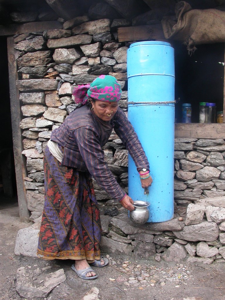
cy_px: 150
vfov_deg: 49.0
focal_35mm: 38
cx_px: 112
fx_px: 329
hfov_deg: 37.7
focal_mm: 7.85
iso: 100
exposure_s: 1/138
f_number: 4.7
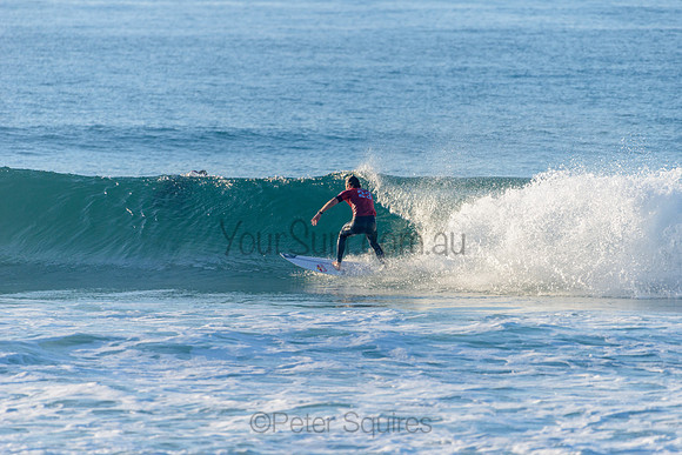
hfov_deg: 4.1
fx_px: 9476
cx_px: 341
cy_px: 228
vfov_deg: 2.8
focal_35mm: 500
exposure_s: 1/2000
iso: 320
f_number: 5.6
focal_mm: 500
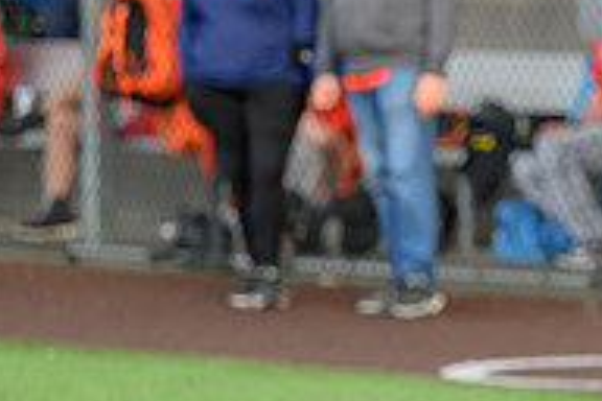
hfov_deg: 4.6
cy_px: 192
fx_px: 7424
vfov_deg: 3.1
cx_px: 988
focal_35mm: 444
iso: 1600
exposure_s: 1/2000
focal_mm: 120
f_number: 3.2
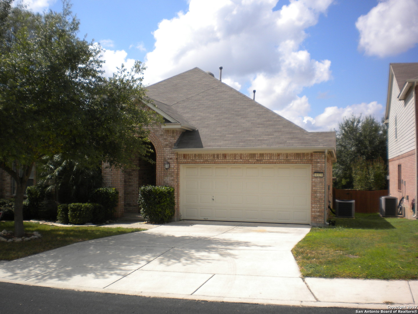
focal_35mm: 35
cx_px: 209
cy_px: 157
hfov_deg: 52.6
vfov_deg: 40.7
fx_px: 423
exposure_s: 1/790
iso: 80
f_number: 4.6
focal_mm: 6.3
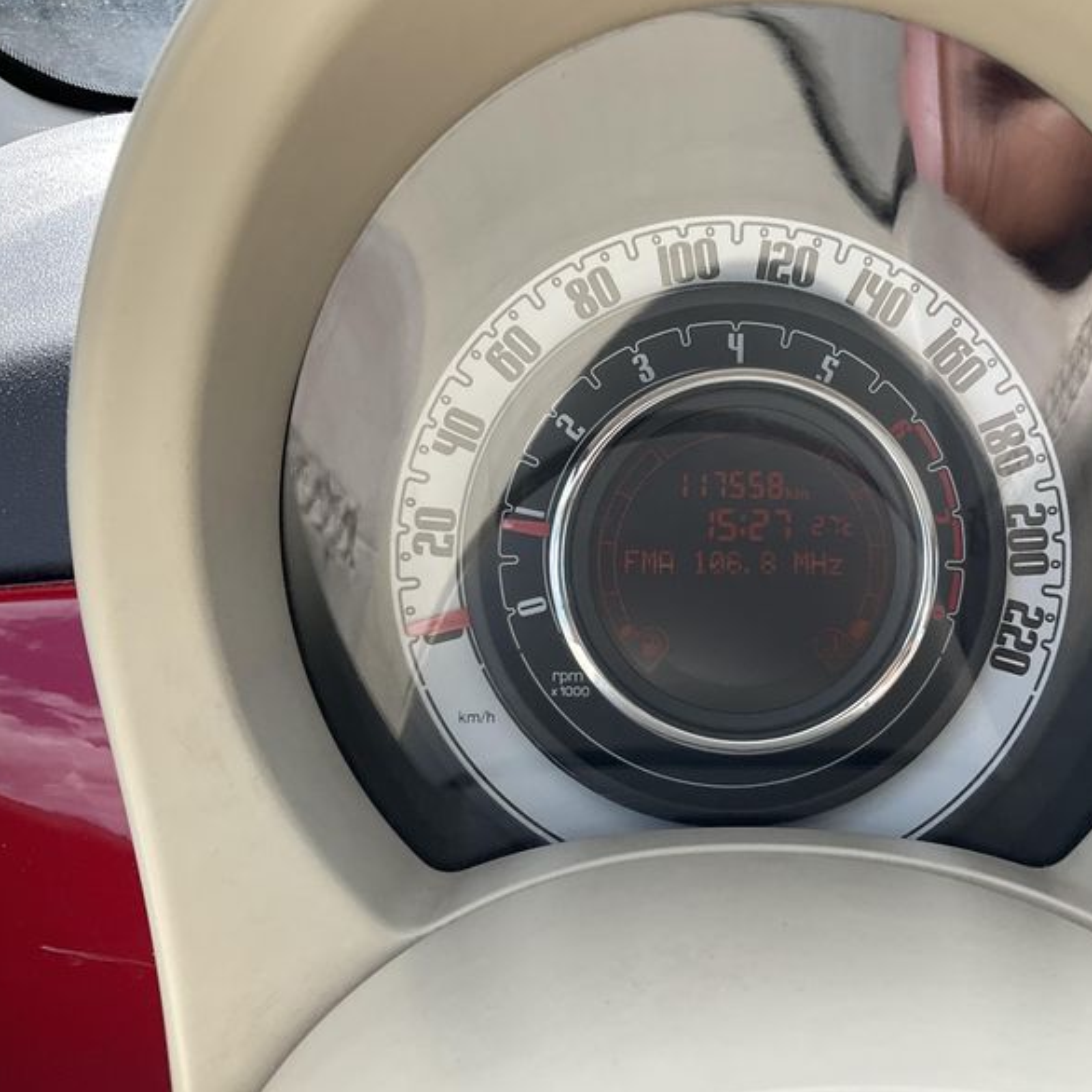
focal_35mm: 35
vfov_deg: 47.2
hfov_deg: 47.0
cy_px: 552
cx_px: 639
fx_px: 1249
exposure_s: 1/286
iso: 25
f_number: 1.8
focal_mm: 3
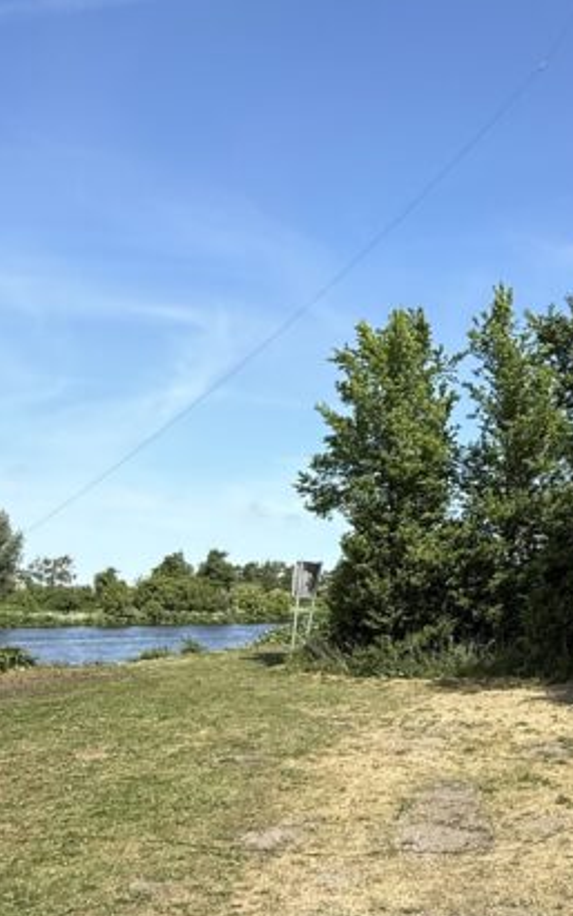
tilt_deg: +13.0
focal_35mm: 37
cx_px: 566
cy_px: 410
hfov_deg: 31.9
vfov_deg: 52.6
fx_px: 924
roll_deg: +0.2
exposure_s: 1/1312
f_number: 2.2
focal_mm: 2.22
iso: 50
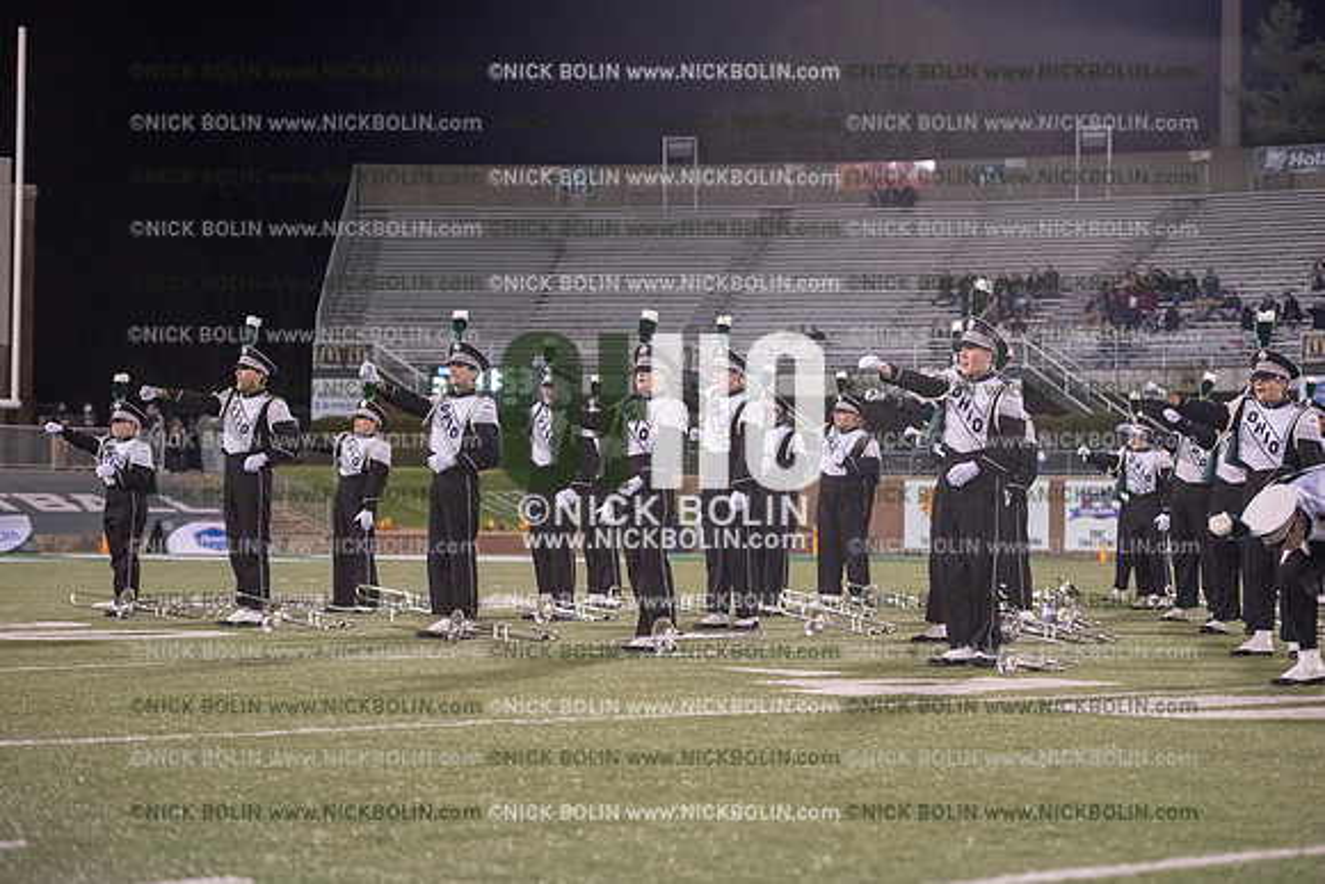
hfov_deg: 23.9
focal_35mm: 85
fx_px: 3129
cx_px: 662
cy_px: 442
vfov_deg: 16.1
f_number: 3.2
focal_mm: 85
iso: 5000
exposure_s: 1/1250
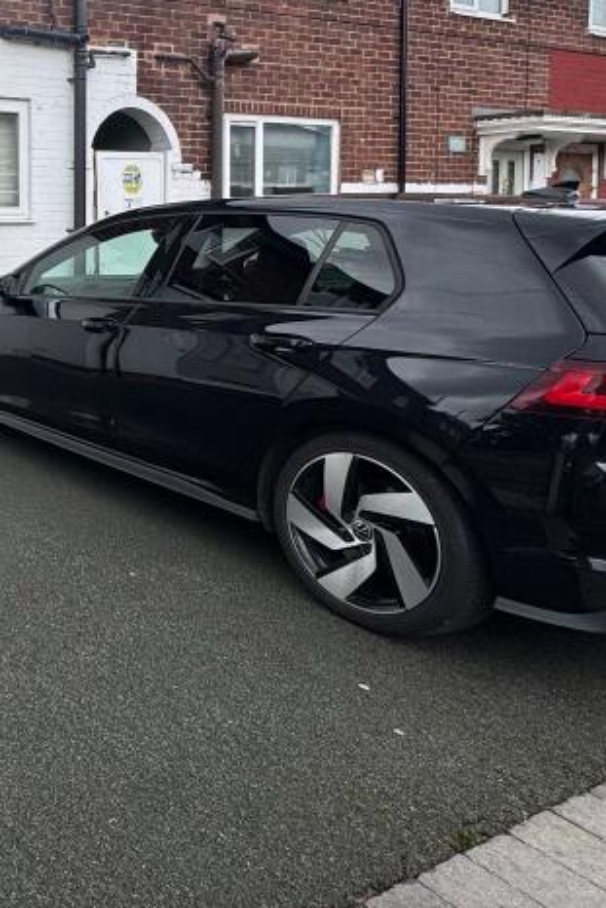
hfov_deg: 29.5
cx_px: -249
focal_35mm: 32
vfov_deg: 56.8
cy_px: 269
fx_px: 807
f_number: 2.2
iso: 40
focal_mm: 2.22
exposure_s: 1/459
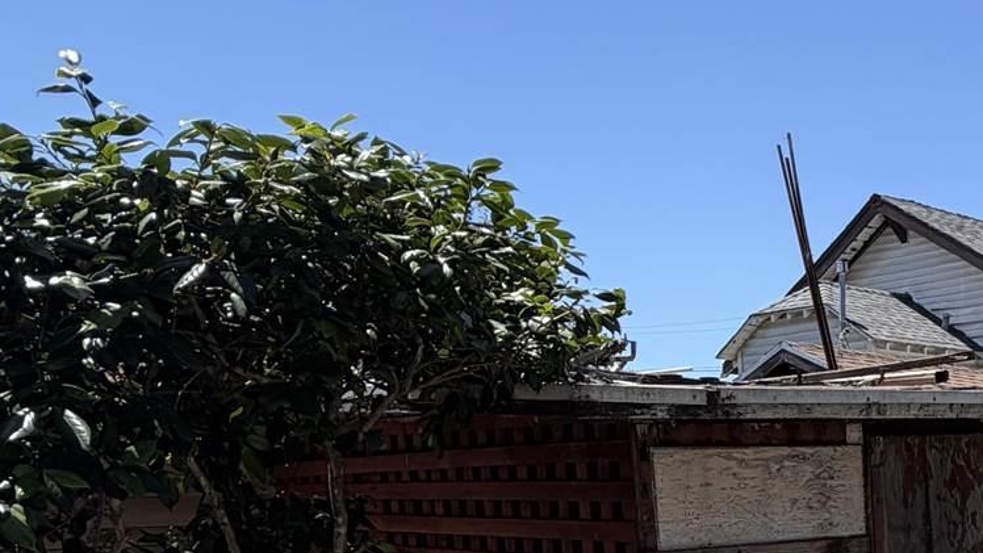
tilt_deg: -7.1
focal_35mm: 47
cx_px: 1020
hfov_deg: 38.1
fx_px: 1225
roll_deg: +1.6
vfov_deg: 23.3
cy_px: 666
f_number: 2.2
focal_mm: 2.22
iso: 25
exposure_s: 1/770
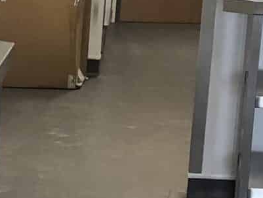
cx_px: -256
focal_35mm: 201
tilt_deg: -17.1
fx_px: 1528
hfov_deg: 9.3
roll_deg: -0.4
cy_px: 308
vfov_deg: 7.3
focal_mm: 3.99
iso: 32
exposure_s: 1/33
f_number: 1.8
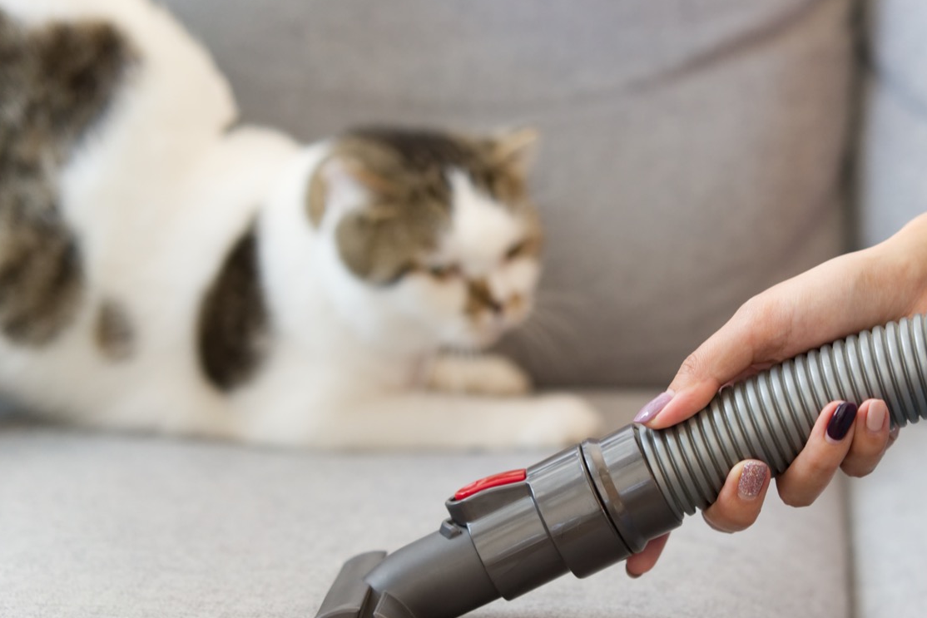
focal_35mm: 79
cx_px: 627
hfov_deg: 25.5
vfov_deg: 17.2
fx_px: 2034
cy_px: 398
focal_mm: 55
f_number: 2.5
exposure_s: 1/160
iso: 1600
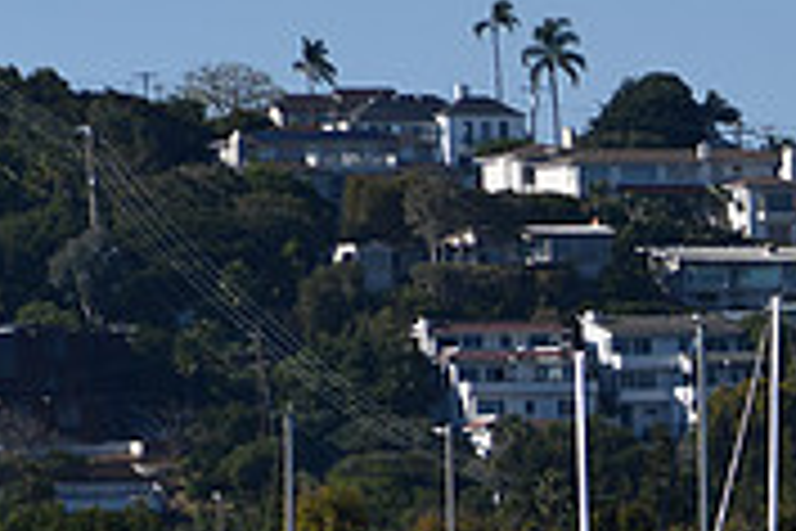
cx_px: 1291
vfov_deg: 1.6
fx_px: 18483
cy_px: 637
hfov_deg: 2.5
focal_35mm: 836
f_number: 7.1
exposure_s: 1/1600
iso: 200
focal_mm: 170
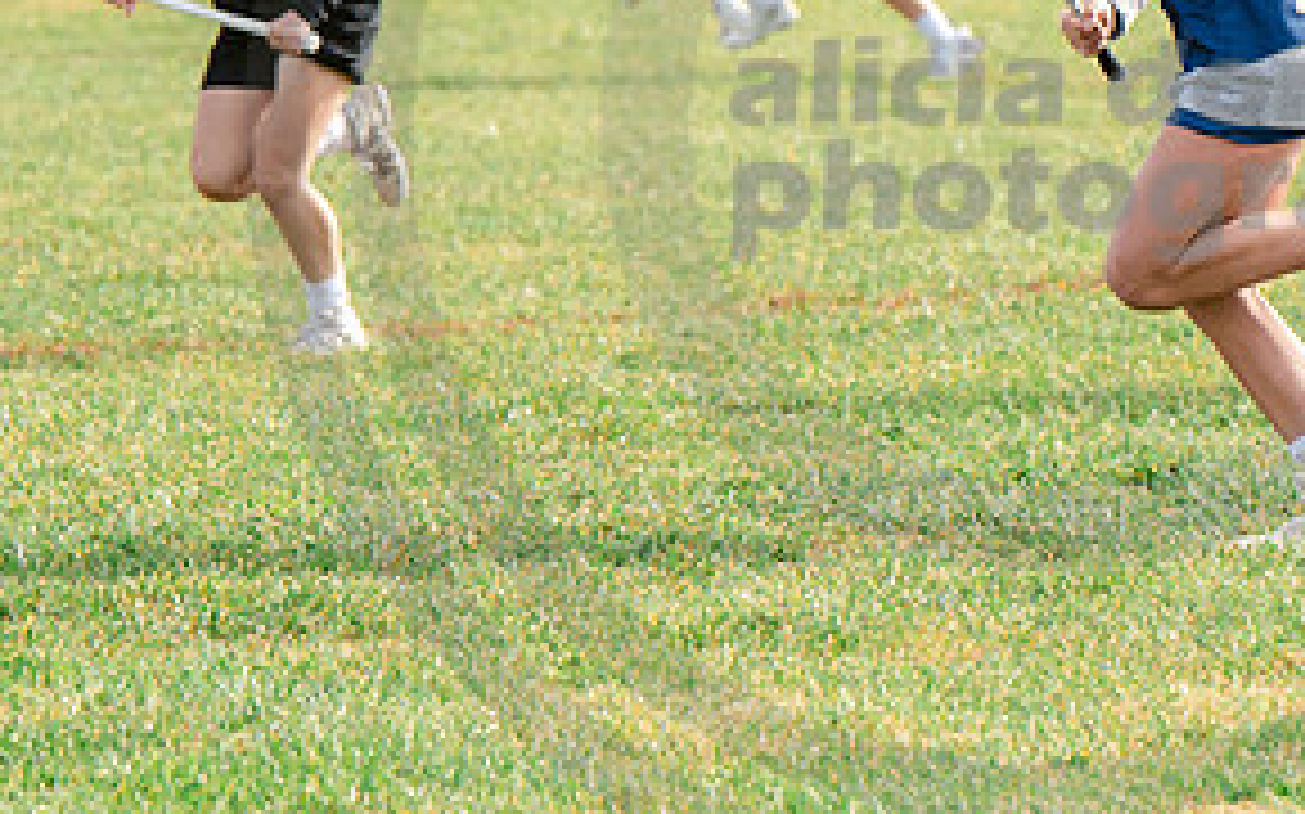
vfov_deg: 4.2
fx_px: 11128
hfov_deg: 6.7
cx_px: 1087
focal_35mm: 313
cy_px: 131
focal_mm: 145
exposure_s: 1/1250
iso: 400
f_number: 4.5
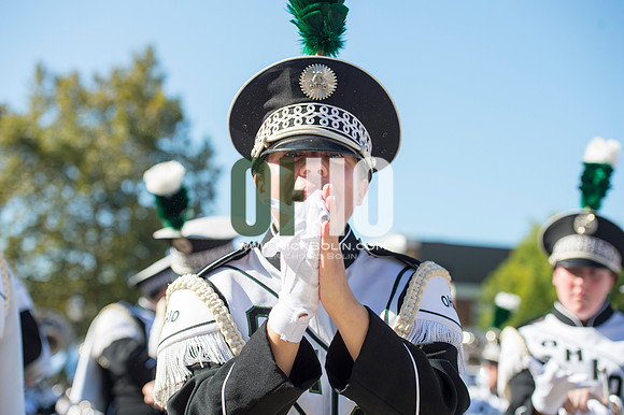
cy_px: 208
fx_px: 1213
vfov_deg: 19.4
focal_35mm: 70
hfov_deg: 28.9
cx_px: 312
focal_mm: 70
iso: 200
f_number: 4.5
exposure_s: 1/1000
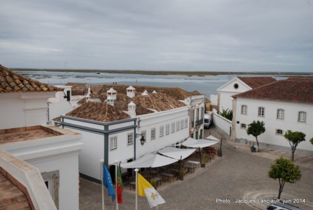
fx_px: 313
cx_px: 156
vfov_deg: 37.0
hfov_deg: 53.1
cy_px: 105
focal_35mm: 36
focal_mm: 24
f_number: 8
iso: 100
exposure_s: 1/250
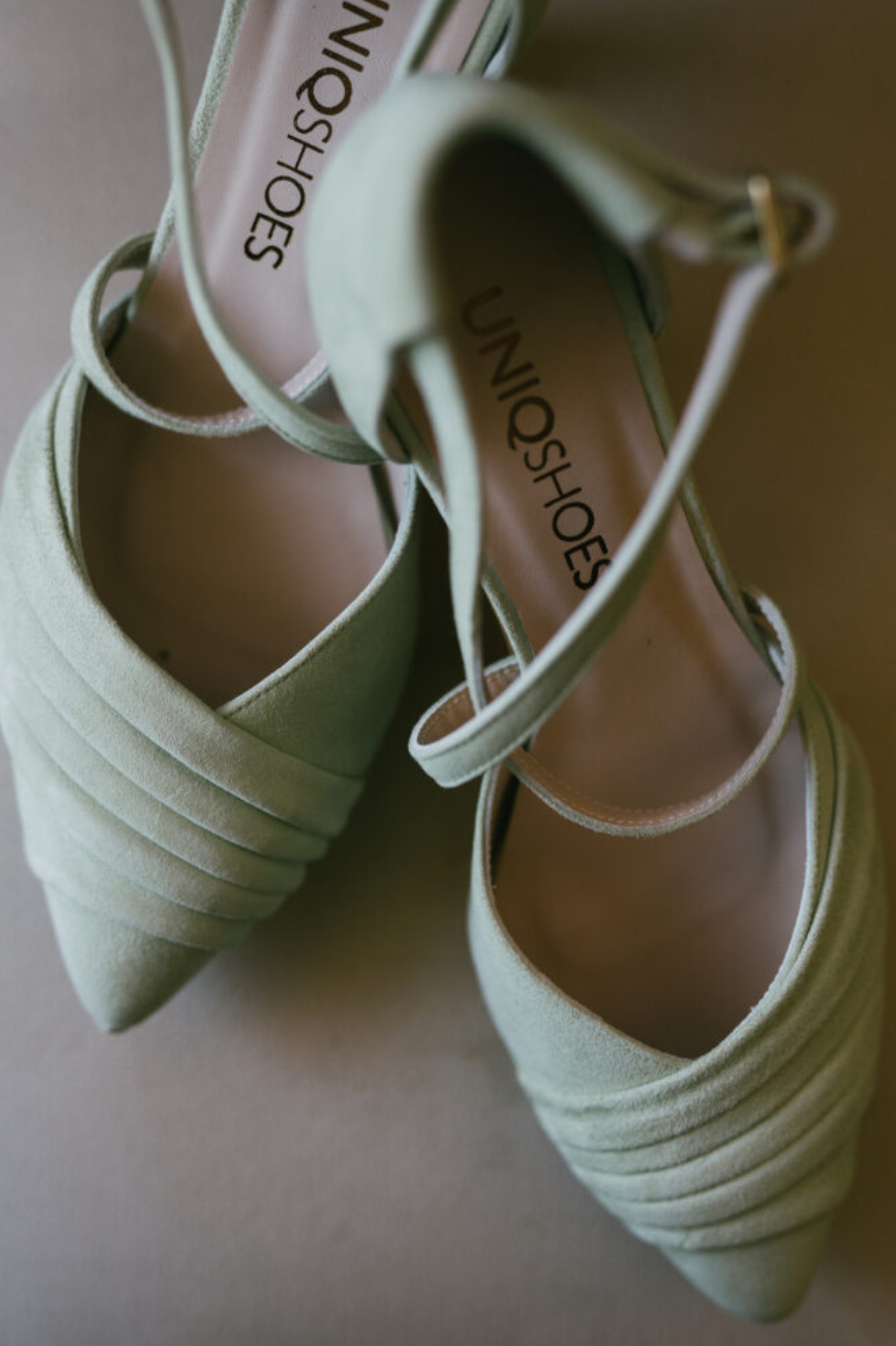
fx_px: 1980
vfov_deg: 37.5
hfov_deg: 25.5
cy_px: 704
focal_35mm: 53
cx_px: 436
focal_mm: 50
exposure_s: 1/250
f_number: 2.2
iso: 640
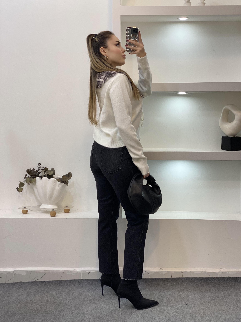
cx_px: 120
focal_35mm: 52
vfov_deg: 36.8
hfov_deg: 28.0
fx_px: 483
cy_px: 161
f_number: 2
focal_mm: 6
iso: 80
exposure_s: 1/100
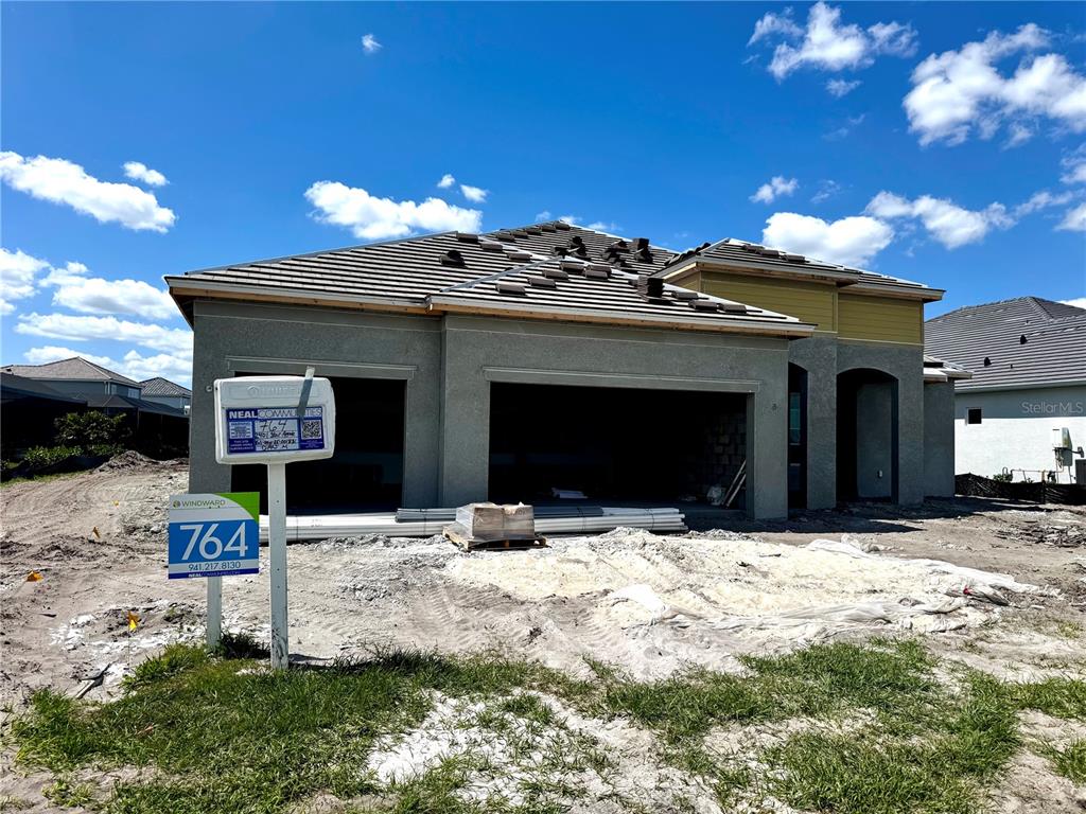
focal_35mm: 24
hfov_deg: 71.6
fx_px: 753
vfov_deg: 56.8
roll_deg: -1.0
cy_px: 407
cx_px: 543
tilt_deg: +2.6
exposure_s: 1/9009
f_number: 1.78
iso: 80
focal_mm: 6.76
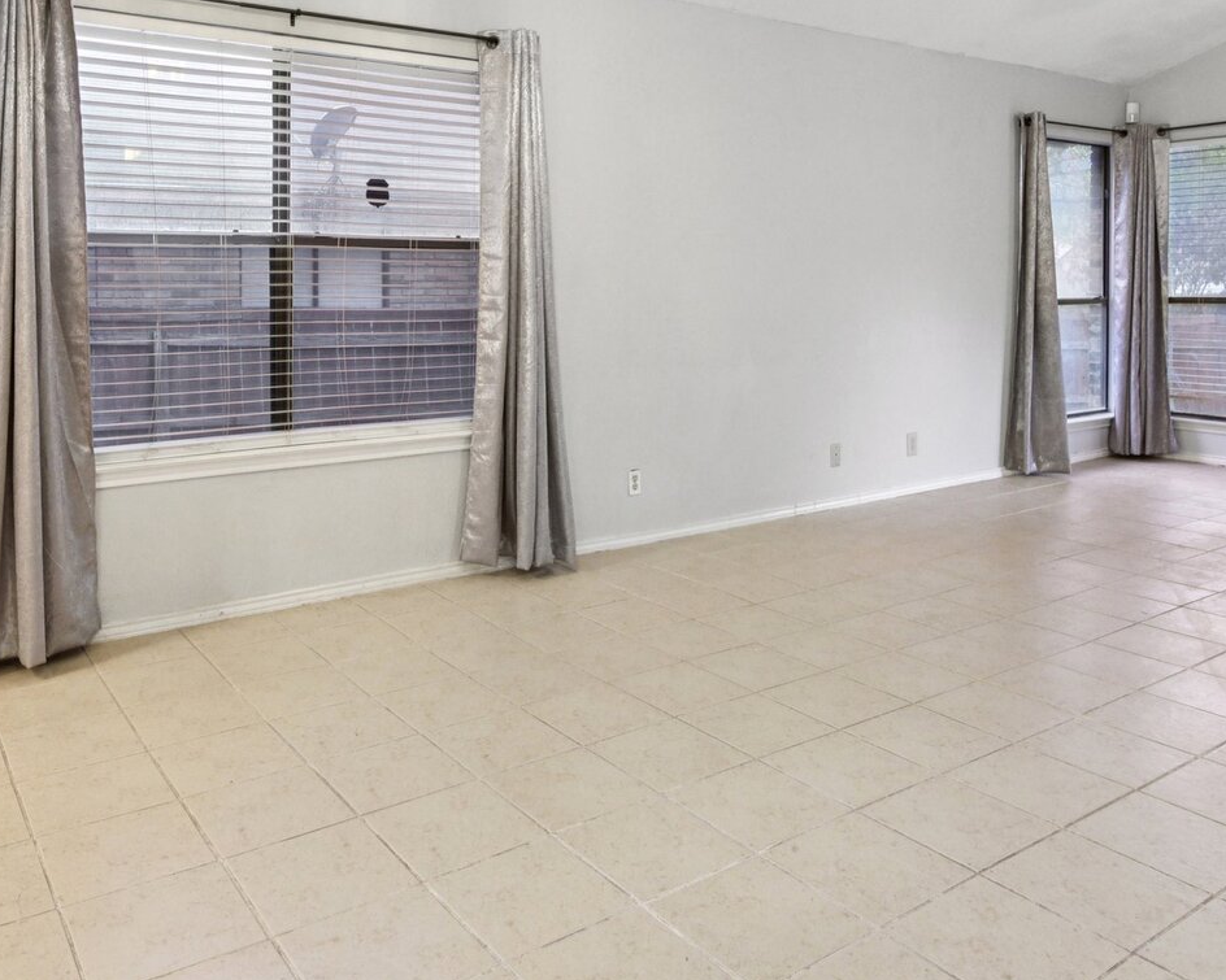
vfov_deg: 48.6
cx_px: 556
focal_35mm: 29
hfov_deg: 60.3
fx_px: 1052
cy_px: 284
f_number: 8
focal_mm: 18
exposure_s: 1/20
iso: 1800
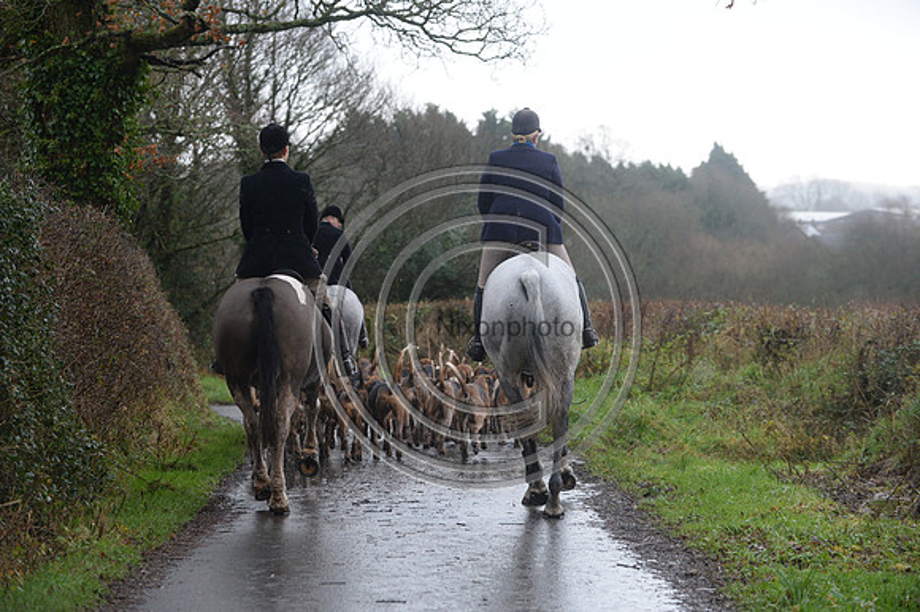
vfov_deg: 12.4
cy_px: 306
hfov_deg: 18.6
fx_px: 2809
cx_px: 460
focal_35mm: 110
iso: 1600
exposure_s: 1/800
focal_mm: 110
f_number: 3.5
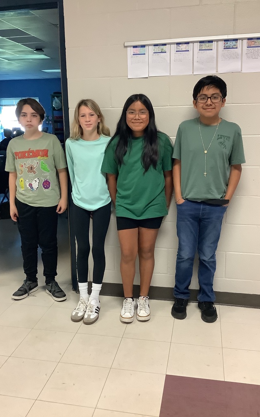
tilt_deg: -11.8
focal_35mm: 33
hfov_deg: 38.3
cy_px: 208
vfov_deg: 58.2
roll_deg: +0.8
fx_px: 374
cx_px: 120
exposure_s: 1/60
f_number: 2.4
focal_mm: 3.3
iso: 320
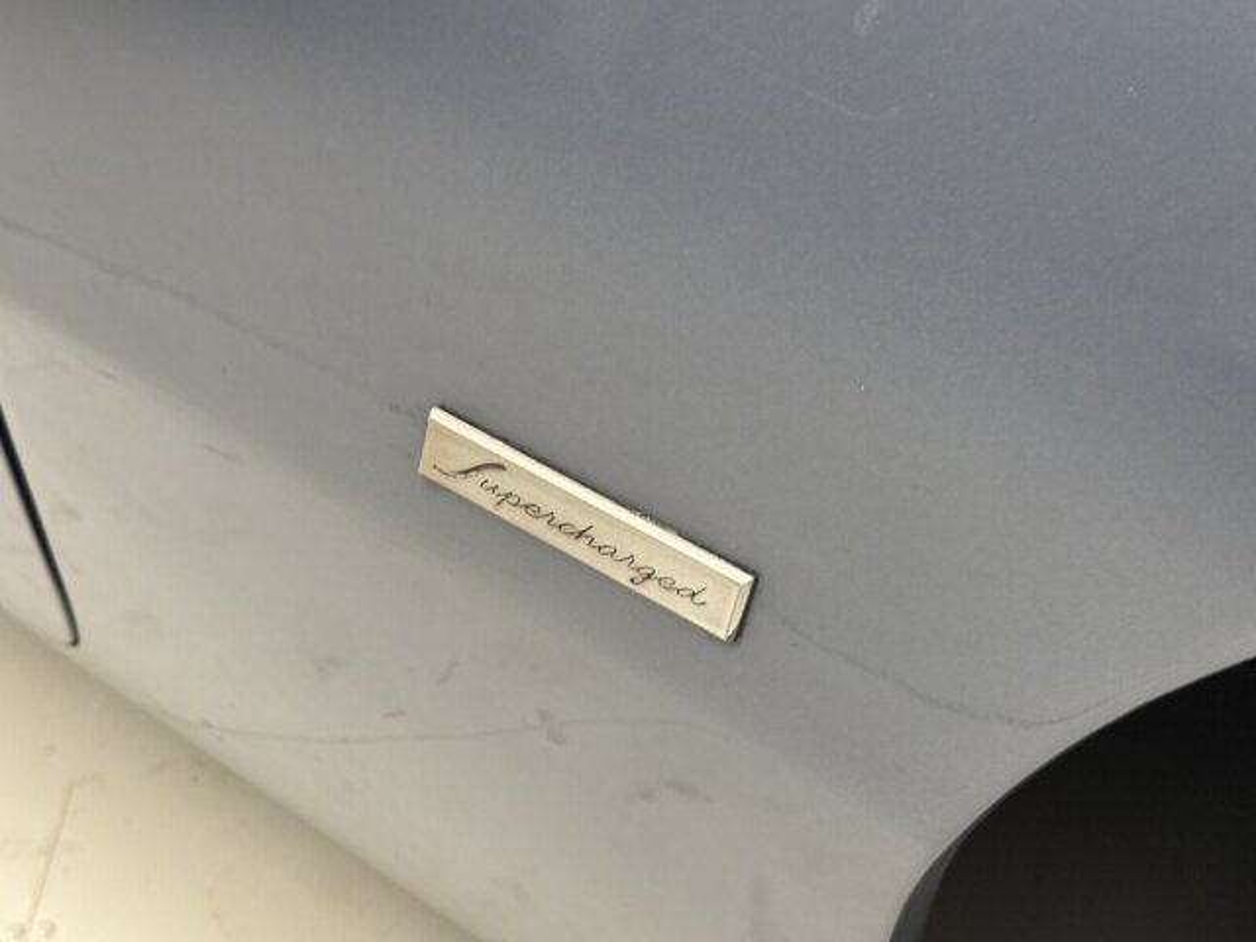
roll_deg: -8.3
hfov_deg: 39.7
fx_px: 1742
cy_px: 471
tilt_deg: -37.2
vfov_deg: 30.3
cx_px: 628
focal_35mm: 48
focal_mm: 6.76
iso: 200
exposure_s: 1/49
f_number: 1.78
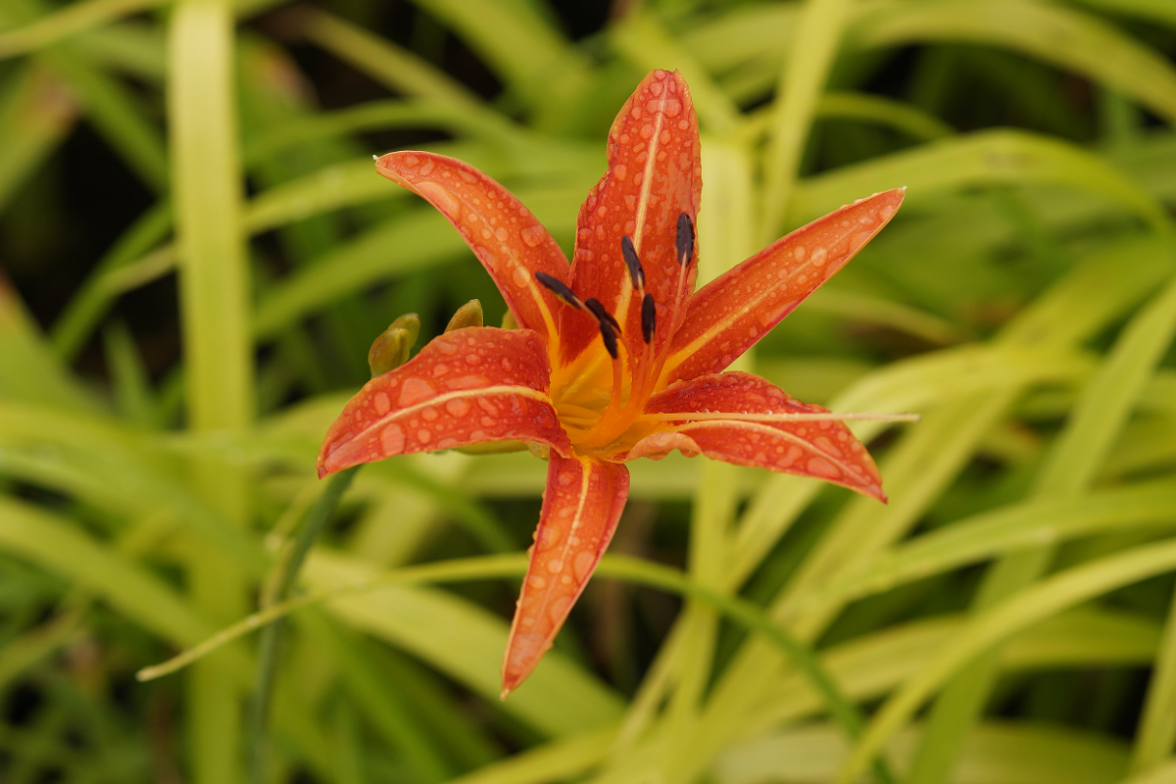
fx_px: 4900
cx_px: 588
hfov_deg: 13.7
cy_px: 392
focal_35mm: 150
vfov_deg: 9.1
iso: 125
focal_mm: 100
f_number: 5
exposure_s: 1/160
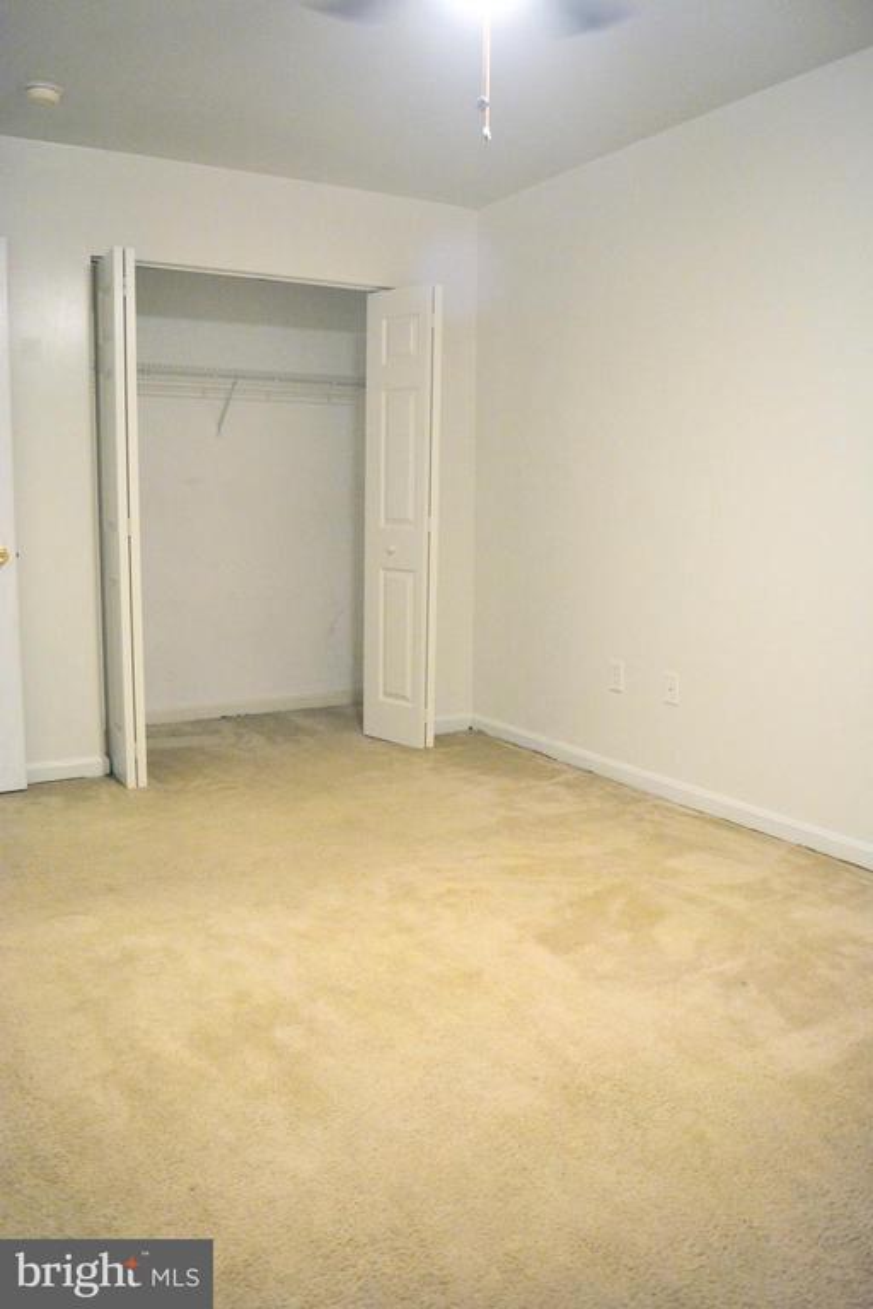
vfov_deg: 67.4
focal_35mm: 27
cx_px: 436
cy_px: 654
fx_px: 982
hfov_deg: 47.9
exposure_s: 1/30
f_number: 3.5
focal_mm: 18
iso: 2800
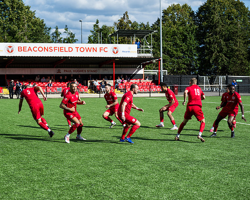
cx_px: 113
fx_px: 583
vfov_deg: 19.4
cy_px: 100
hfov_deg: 24.2
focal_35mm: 79
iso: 100
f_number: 4
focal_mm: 70
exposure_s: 1/2000
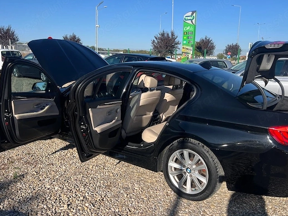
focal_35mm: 30
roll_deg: -2.4
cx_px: 158
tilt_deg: -10.4
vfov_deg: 46.8
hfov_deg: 59.8
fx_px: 250
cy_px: 101
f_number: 1.5
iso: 50
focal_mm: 5.7
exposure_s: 1/3077
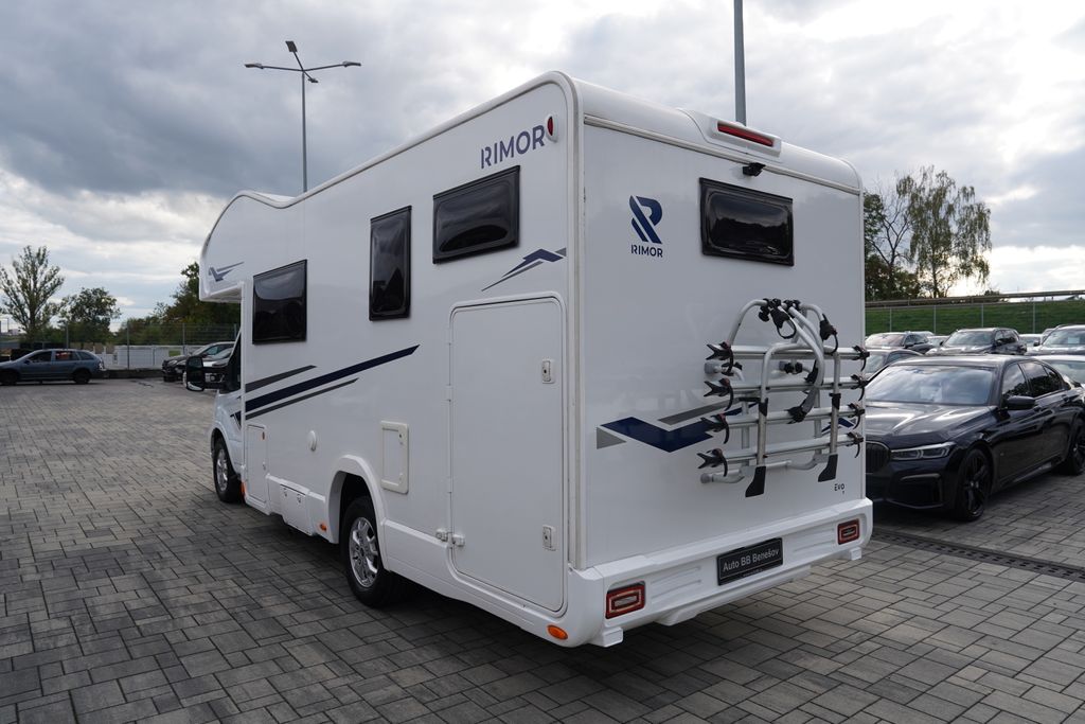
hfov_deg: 73.7
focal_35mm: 24
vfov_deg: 53.1
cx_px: 542
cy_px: 362
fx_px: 723
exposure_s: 1/160
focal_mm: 24
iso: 100
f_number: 6.3
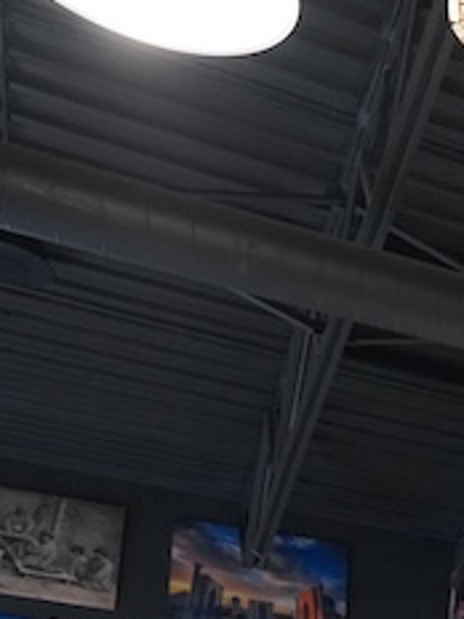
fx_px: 1519
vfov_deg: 20.8
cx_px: 1184
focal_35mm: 85
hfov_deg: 12.6
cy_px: 820
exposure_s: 1/160
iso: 2500
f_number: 4
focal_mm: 20
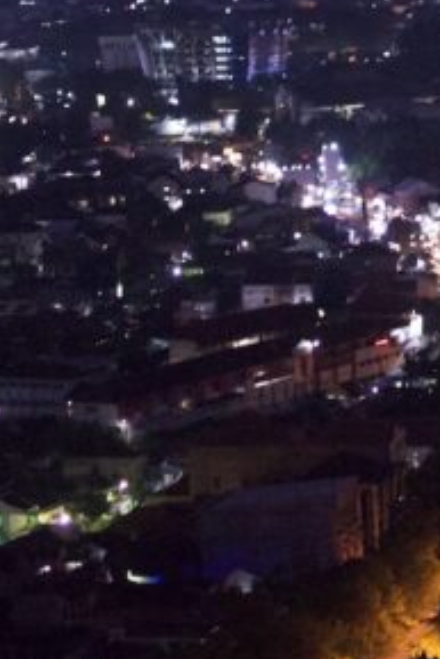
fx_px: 3401
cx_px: 487
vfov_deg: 11.0
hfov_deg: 7.4
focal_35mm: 186
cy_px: 0
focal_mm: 35
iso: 5600
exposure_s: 1/60
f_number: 1.8
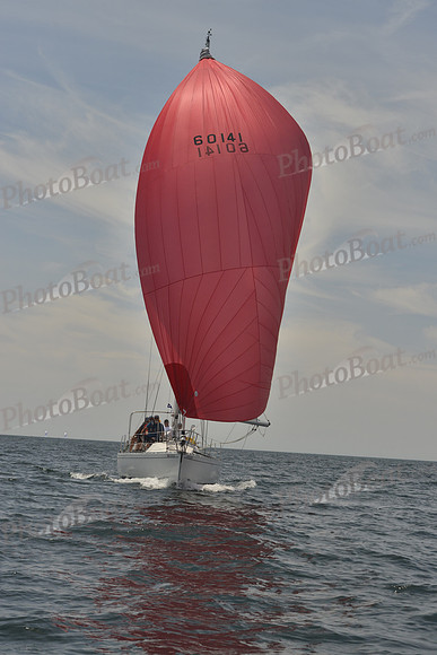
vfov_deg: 25.4
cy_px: 328
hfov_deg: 17.1
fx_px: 1456
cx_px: 218
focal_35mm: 80
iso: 400
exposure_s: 1/800
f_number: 9
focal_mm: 80
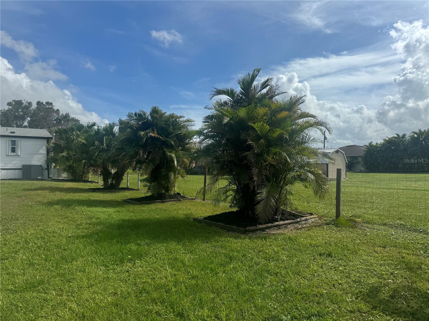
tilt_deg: -0.4
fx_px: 297
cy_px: 160
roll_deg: +1.7
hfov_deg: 71.6
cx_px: 214
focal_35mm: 24
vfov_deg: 56.8
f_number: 1.78
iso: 80
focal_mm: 6.76
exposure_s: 1/7937
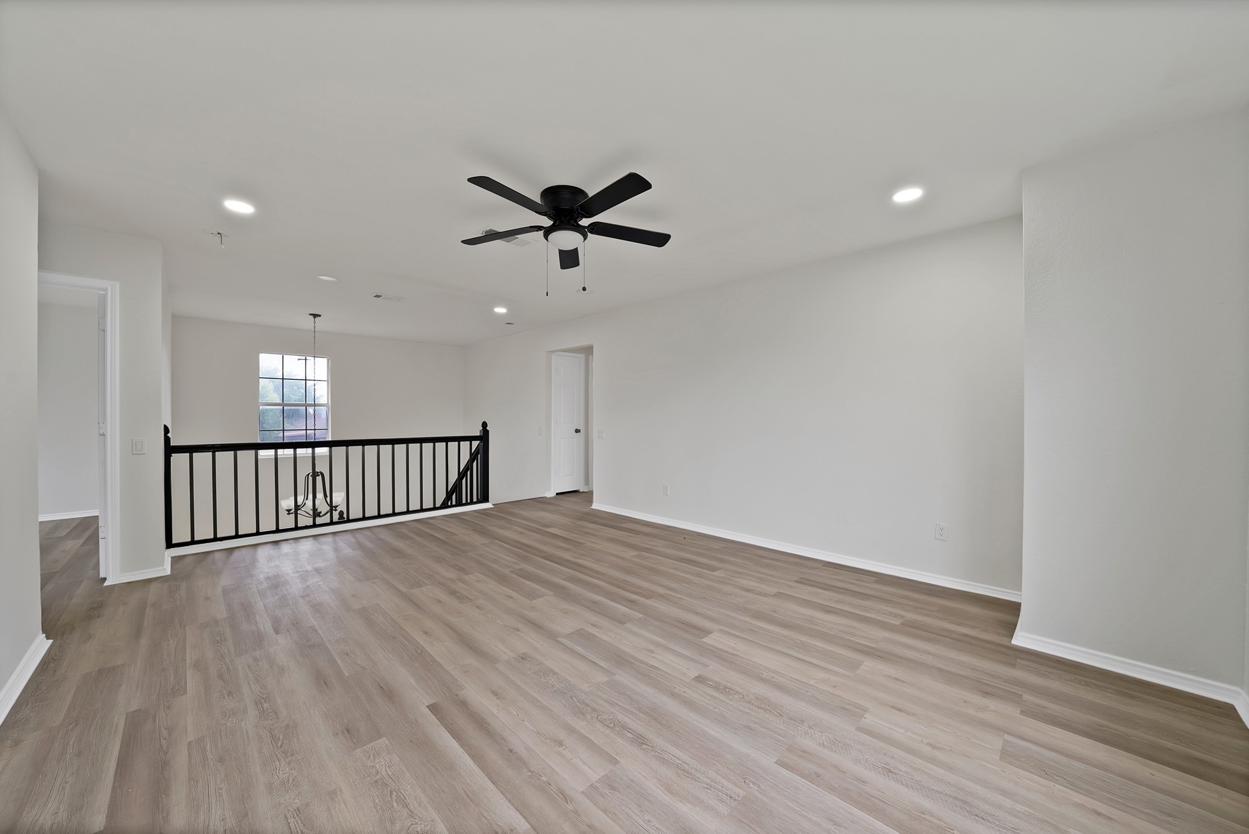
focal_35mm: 12
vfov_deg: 90.1
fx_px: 417
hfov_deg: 112.6
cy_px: 417
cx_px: 624
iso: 640
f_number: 9
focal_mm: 12
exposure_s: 1/2.5
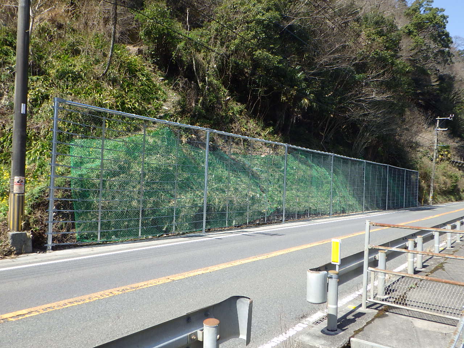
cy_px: 174
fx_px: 375
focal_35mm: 28
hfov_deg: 63.4
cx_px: 232
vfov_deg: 49.7
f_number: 4.2
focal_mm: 5
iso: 125
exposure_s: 1/500
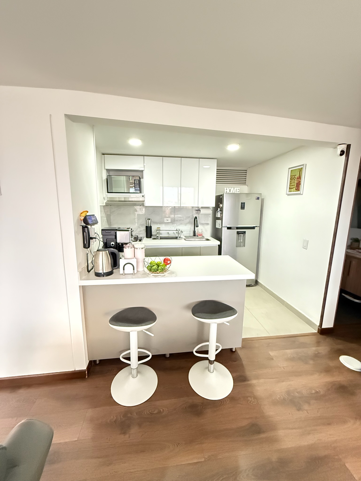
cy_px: 240
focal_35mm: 14
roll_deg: -0.7
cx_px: 180
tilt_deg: -9.7
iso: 1250
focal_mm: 2.22
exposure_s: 1/60
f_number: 2.2
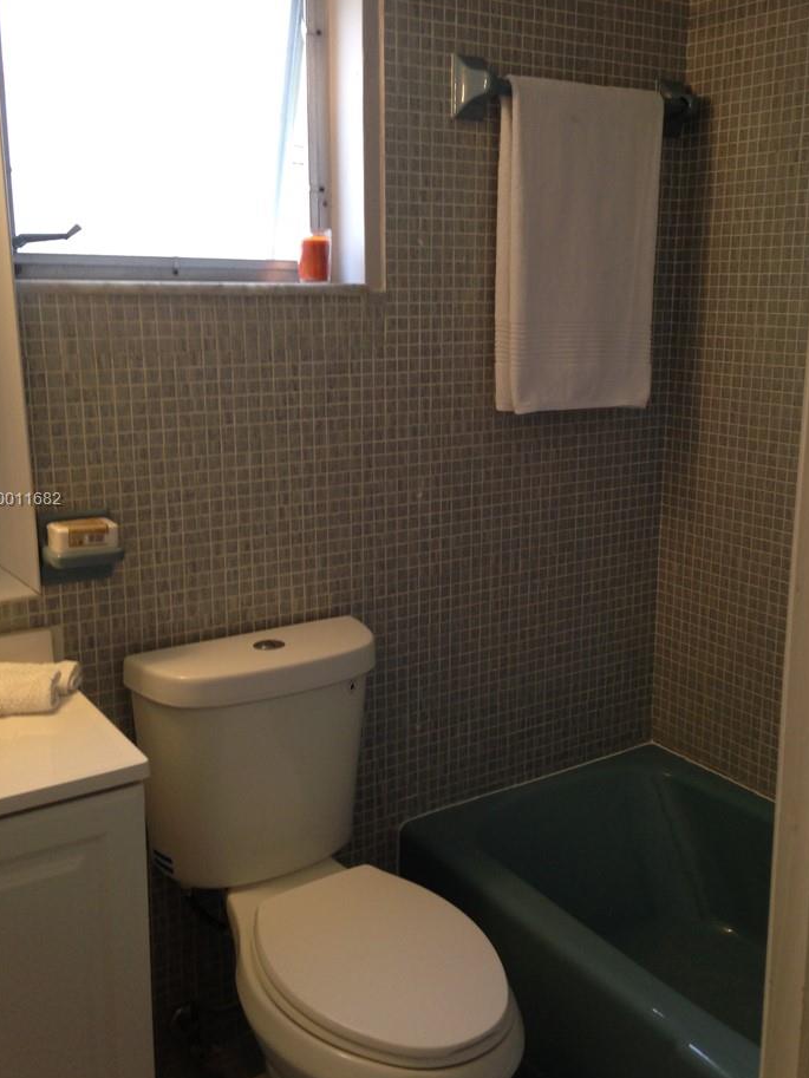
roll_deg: -2.8
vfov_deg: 50.1
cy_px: 501
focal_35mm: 37
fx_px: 1153
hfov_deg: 38.7
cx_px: 426
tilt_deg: -7.4
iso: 80
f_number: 2.4
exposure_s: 1/20
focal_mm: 4.12
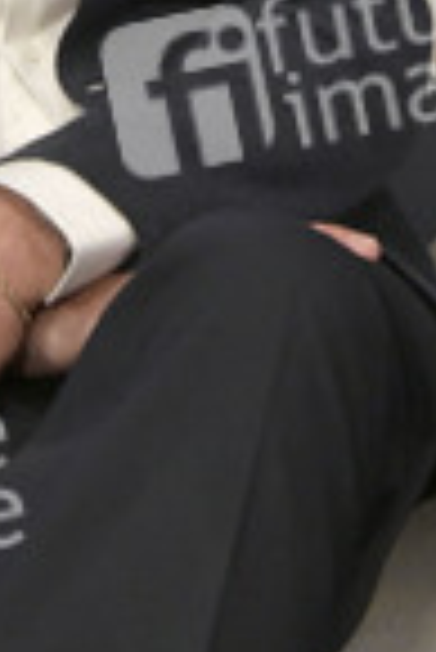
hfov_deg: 15.1
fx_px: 1595
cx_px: -76
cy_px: -153
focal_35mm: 88
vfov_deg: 21.3
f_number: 5.6
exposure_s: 1/320
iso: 2500
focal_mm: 32
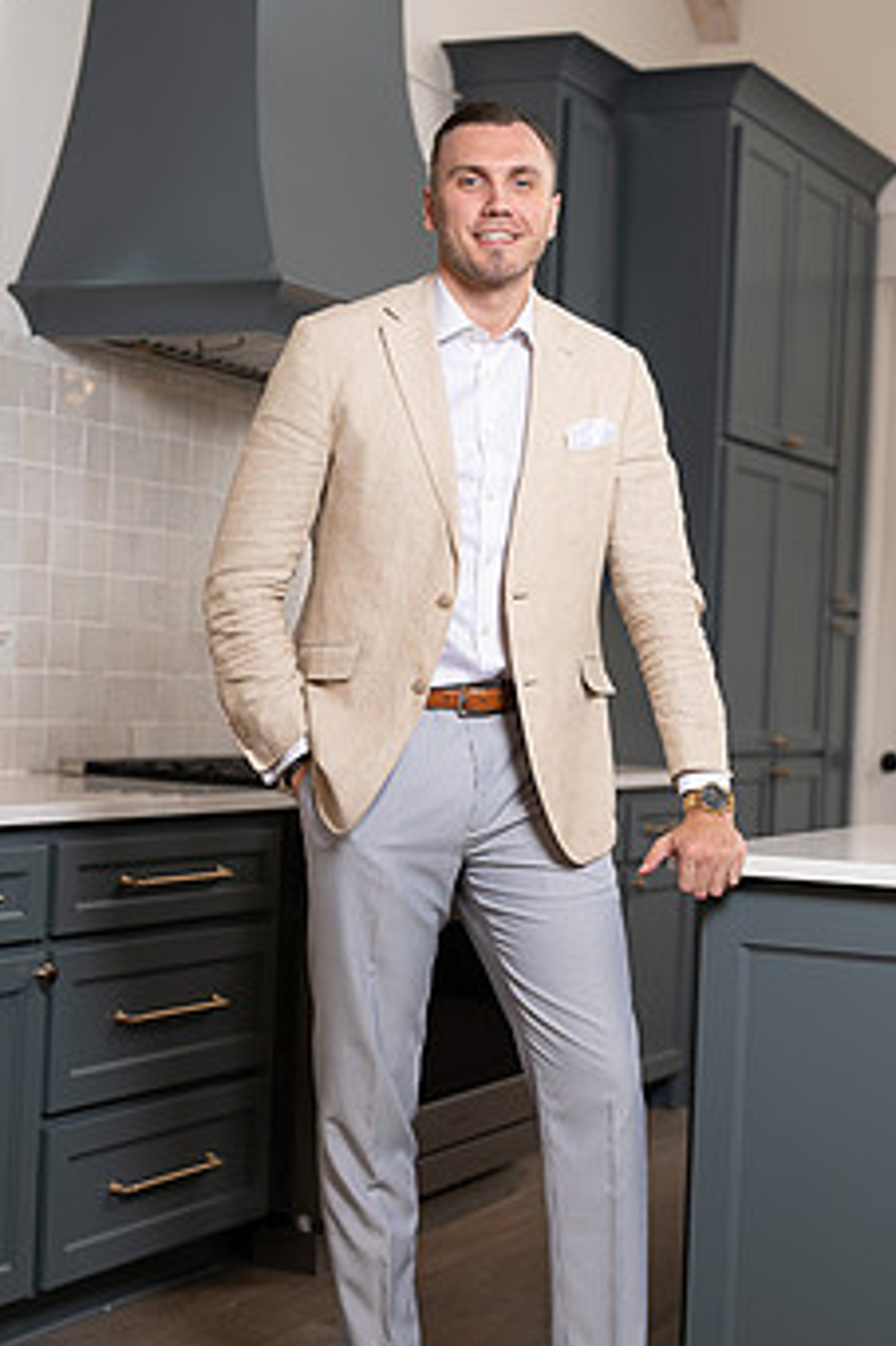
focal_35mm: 66
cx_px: 497
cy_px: 766
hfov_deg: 20.6
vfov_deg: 30.5
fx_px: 2466
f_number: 2.5
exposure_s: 1/160
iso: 100
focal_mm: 50
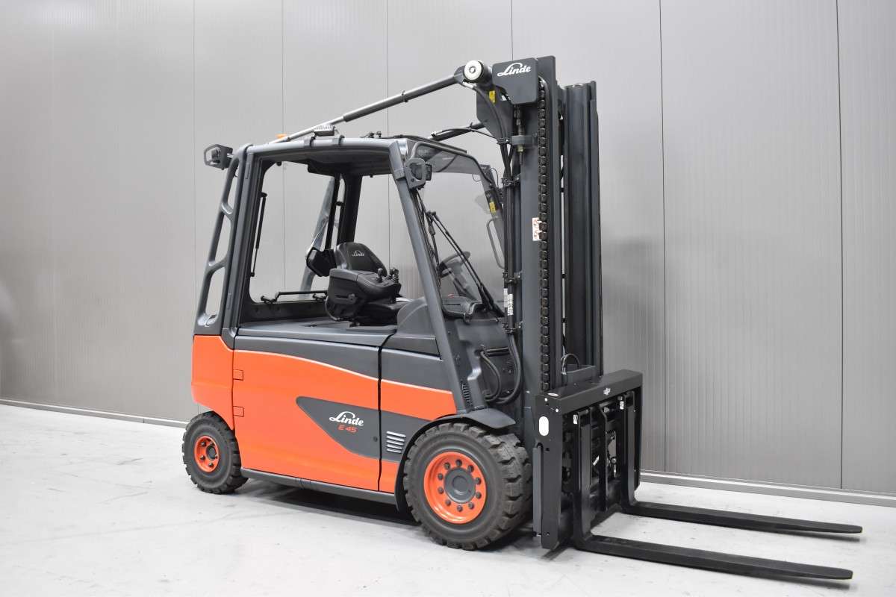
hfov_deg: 59.5
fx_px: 784
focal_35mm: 32
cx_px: 448
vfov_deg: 41.7
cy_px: 298
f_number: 4.5
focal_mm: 21
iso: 1600
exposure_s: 1/25
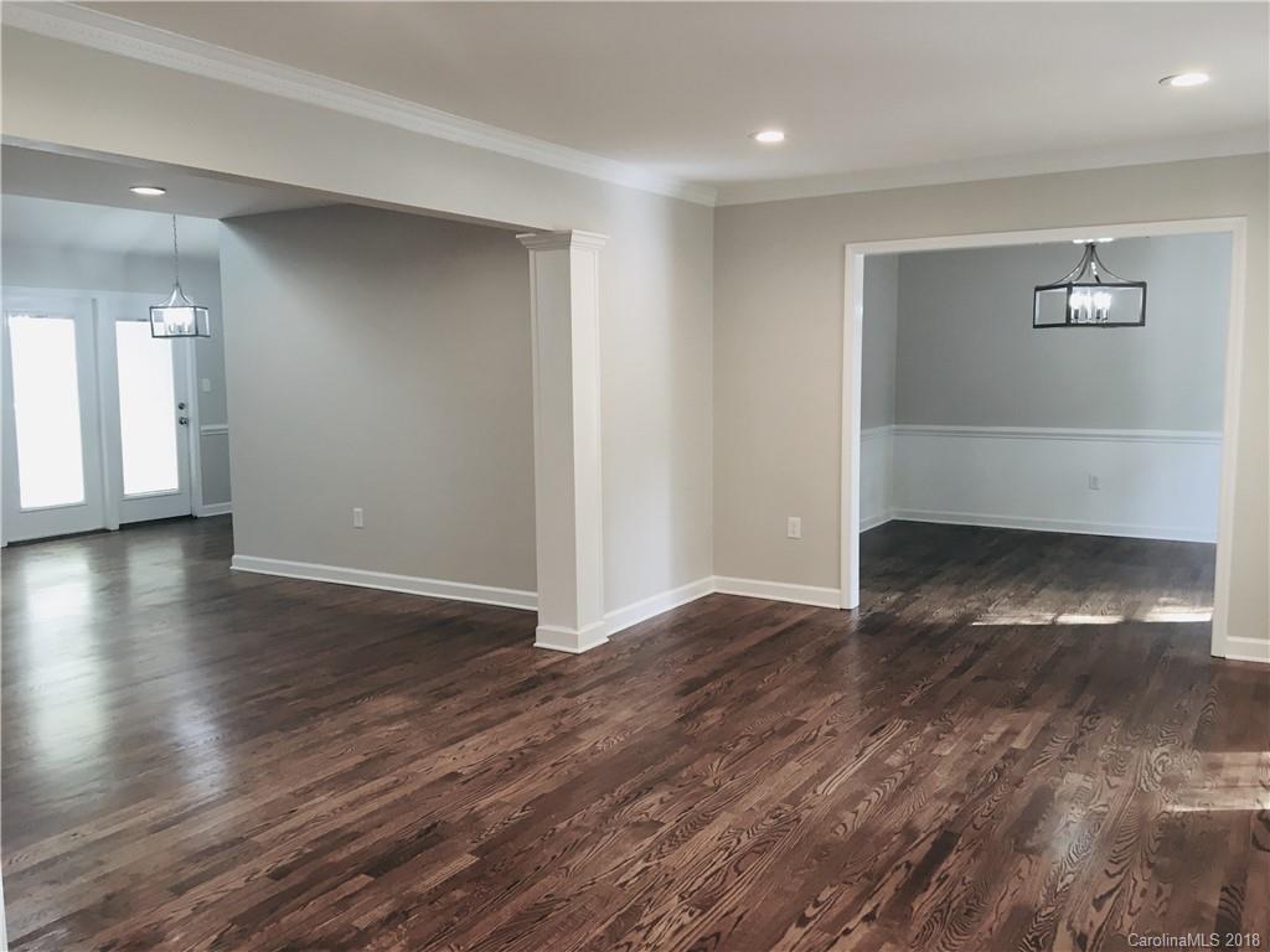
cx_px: 635
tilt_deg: -7.2
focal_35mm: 29
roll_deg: +0.7
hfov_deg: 61.7
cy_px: 476
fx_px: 1064
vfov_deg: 48.2
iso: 50
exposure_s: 1/30
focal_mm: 4.15
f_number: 2.2
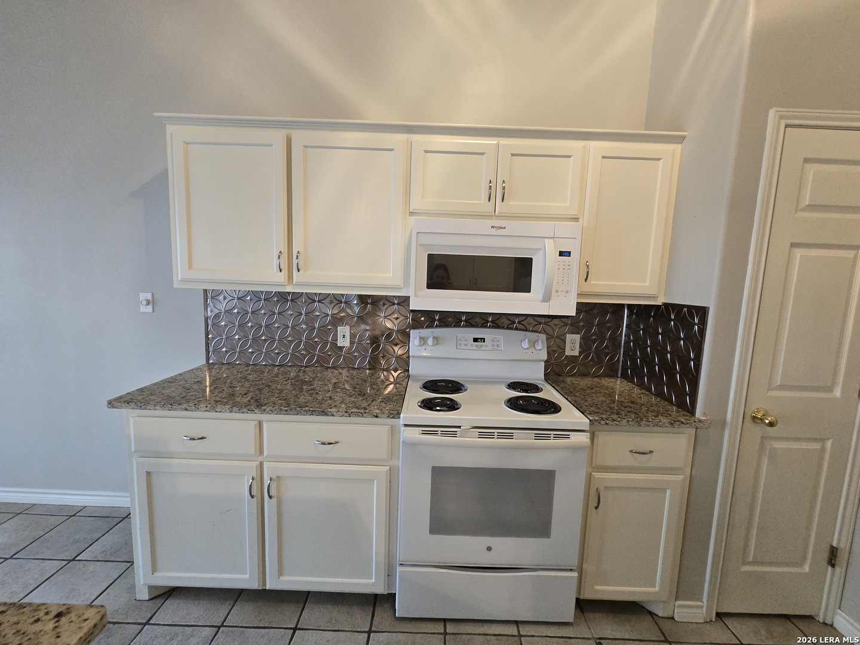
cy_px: 322
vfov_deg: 89.9
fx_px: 323
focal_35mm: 13
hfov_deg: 106.2
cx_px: 430
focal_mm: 2.2
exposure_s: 1/60
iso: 640
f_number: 2.2
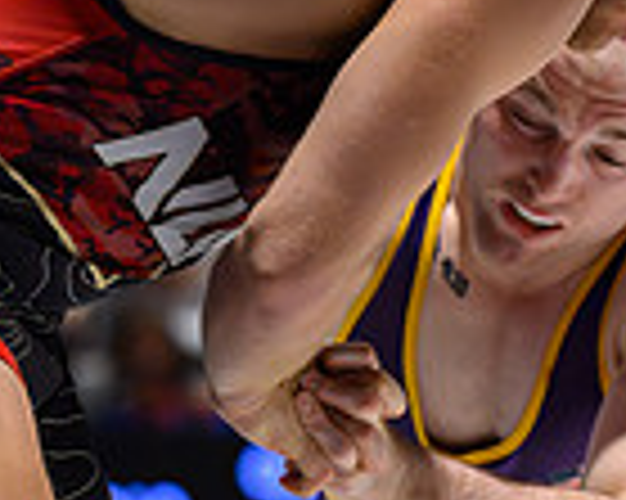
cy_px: 476
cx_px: 530
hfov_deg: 4.6
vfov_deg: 3.7
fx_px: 7832
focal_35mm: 423
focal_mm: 97
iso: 6400
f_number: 2.8
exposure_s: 1/800
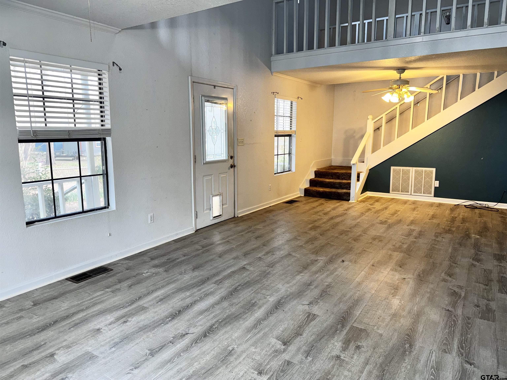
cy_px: 190
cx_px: 254
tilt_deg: -10.1
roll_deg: +0.1
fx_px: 352
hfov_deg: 71.6
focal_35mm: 24
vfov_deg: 56.8
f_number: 1.78
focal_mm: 6.76
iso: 64
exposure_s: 1/27
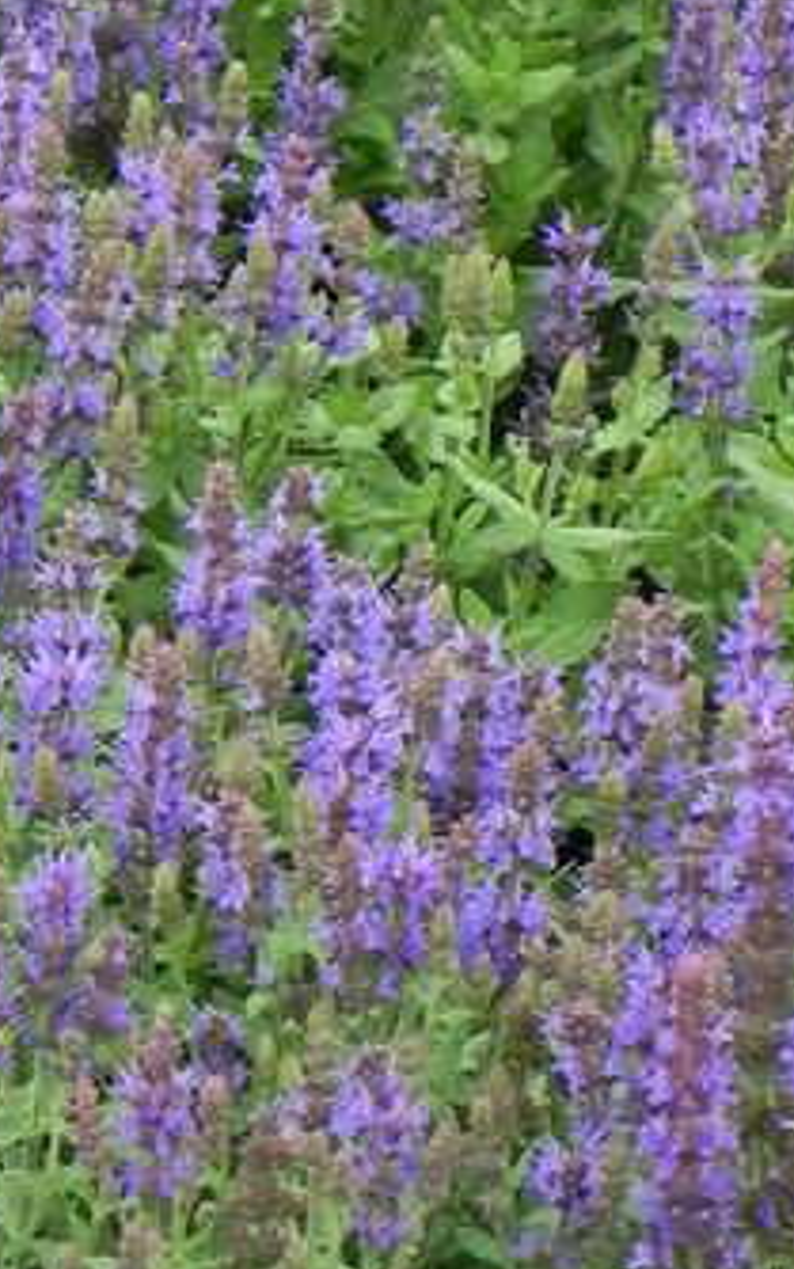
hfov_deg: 4.4
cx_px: -133
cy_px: 346
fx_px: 10274
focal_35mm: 297
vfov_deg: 7.1
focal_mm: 20.8
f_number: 4.5
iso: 160
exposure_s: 1/100
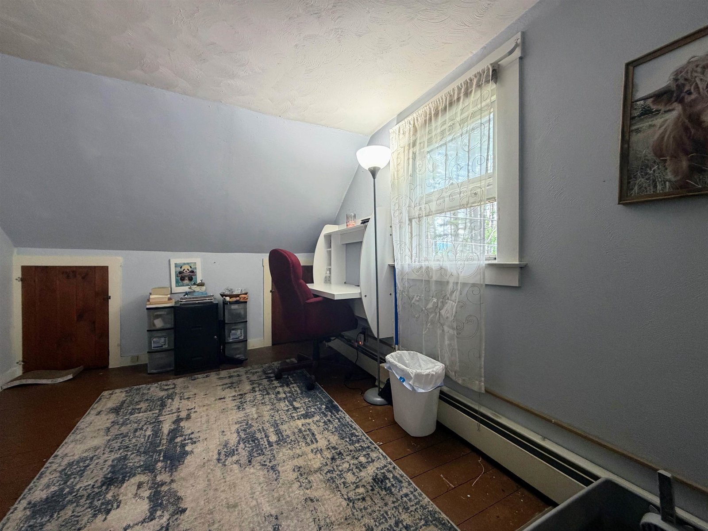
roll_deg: +0.4
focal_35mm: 14
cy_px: 266
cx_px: 354
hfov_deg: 102.1
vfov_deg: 85.7
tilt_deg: -0.7
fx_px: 286
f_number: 2.2
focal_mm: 2.22
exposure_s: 1/60
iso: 250
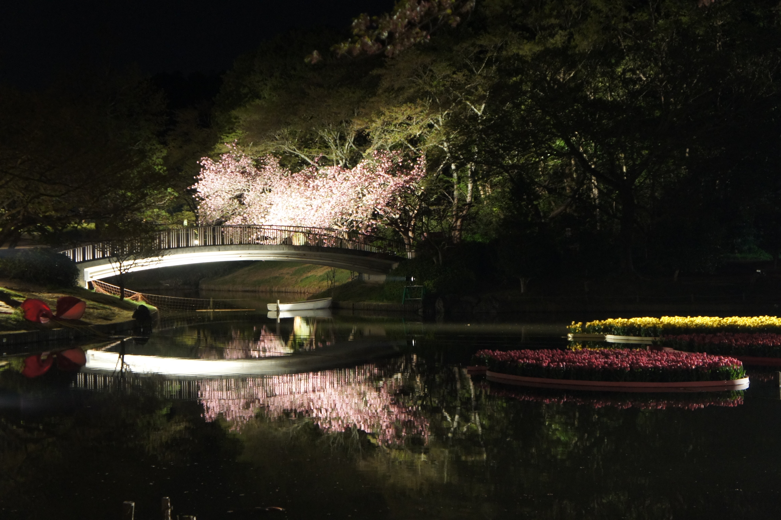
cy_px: 260
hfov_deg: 31.9
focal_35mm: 63
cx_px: 390
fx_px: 1366
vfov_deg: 21.5
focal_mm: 42
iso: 1600
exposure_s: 1/3
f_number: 4.5
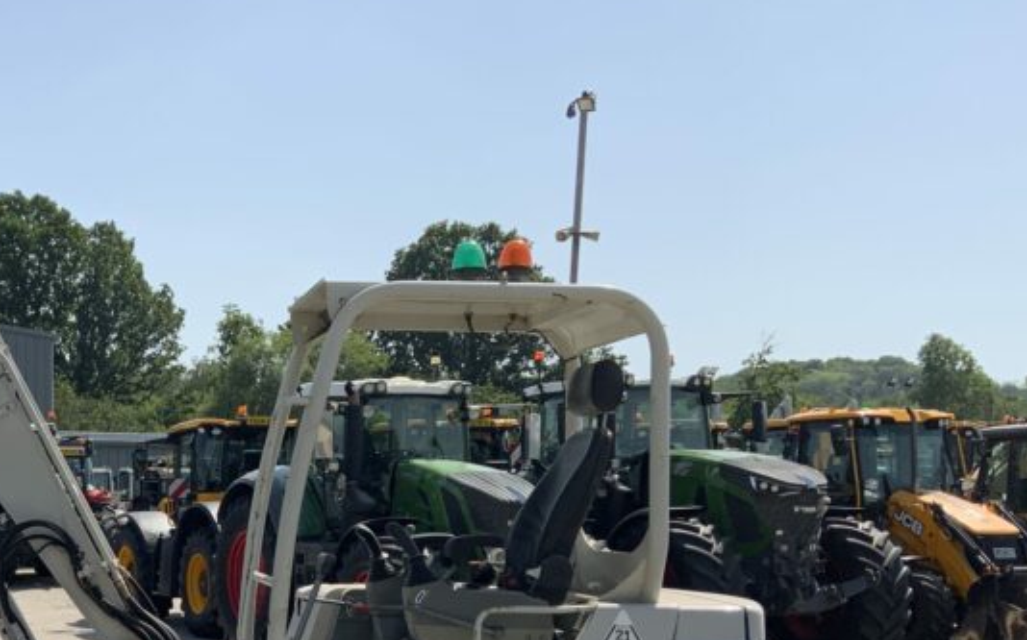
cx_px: 123
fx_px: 1650
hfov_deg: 33.0
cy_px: 588
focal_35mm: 59
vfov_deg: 21.4
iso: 20
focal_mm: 3
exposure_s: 1/2667
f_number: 1.8
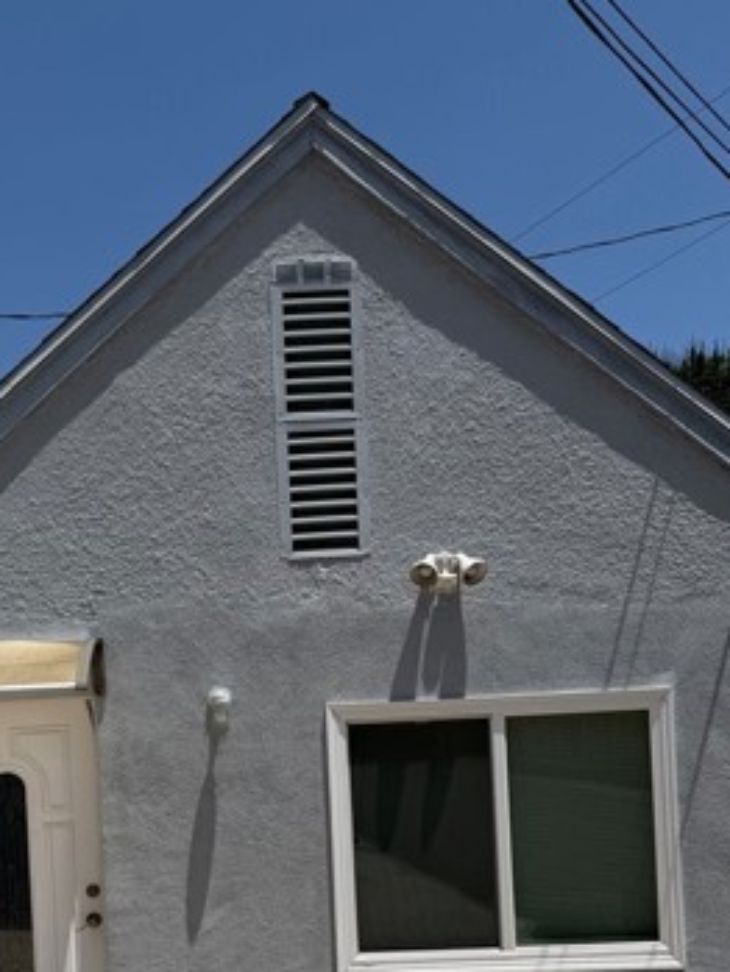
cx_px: 192
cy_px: 802
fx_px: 1236
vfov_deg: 40.8
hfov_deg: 32.3
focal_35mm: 44
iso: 80
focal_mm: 6.76
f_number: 1.78
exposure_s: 1/9091
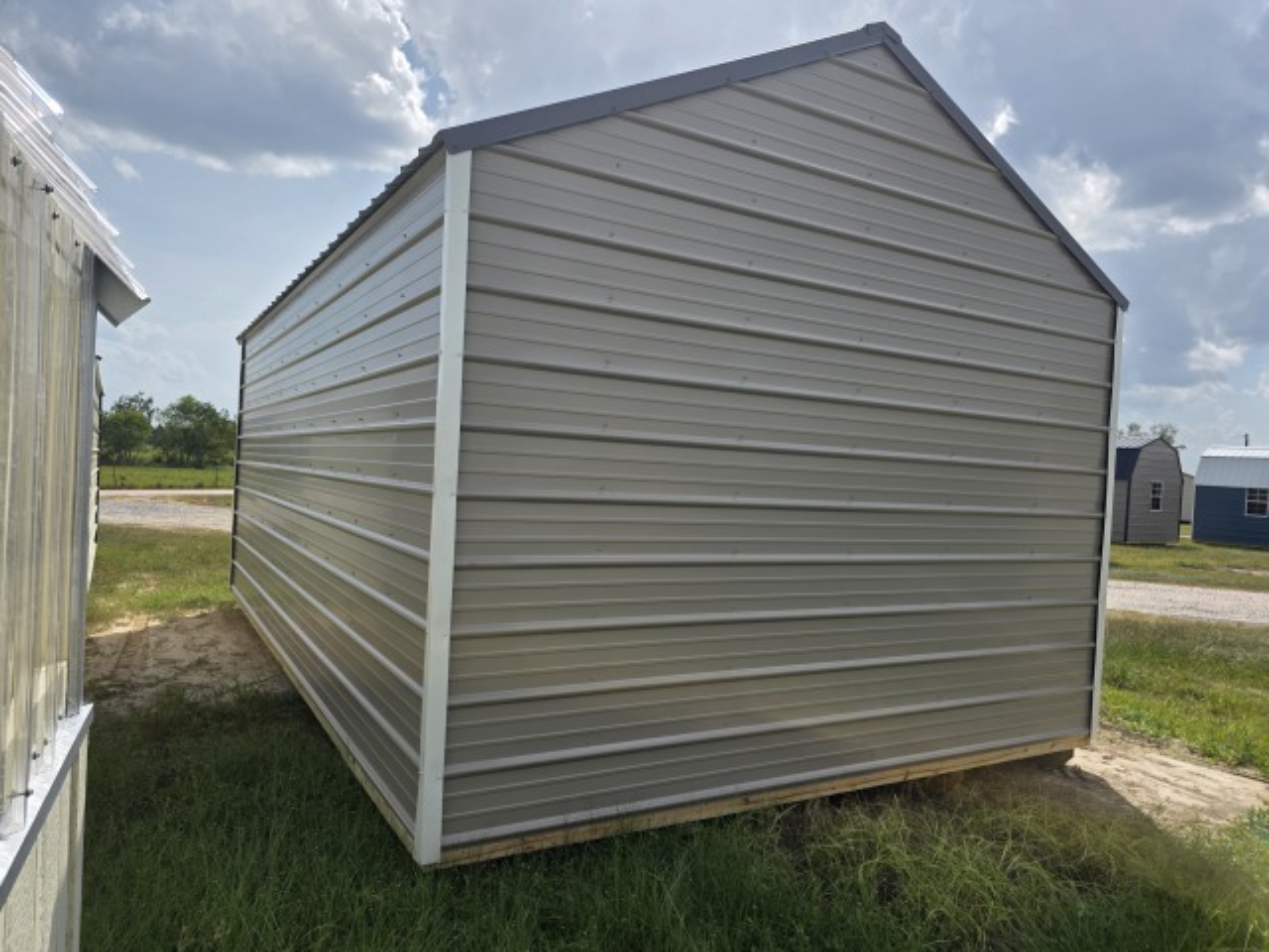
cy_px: 476
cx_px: 634
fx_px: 843
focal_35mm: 23
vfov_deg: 58.9
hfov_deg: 73.9
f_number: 1.7
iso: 80
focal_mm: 6.3
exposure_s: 1/6809
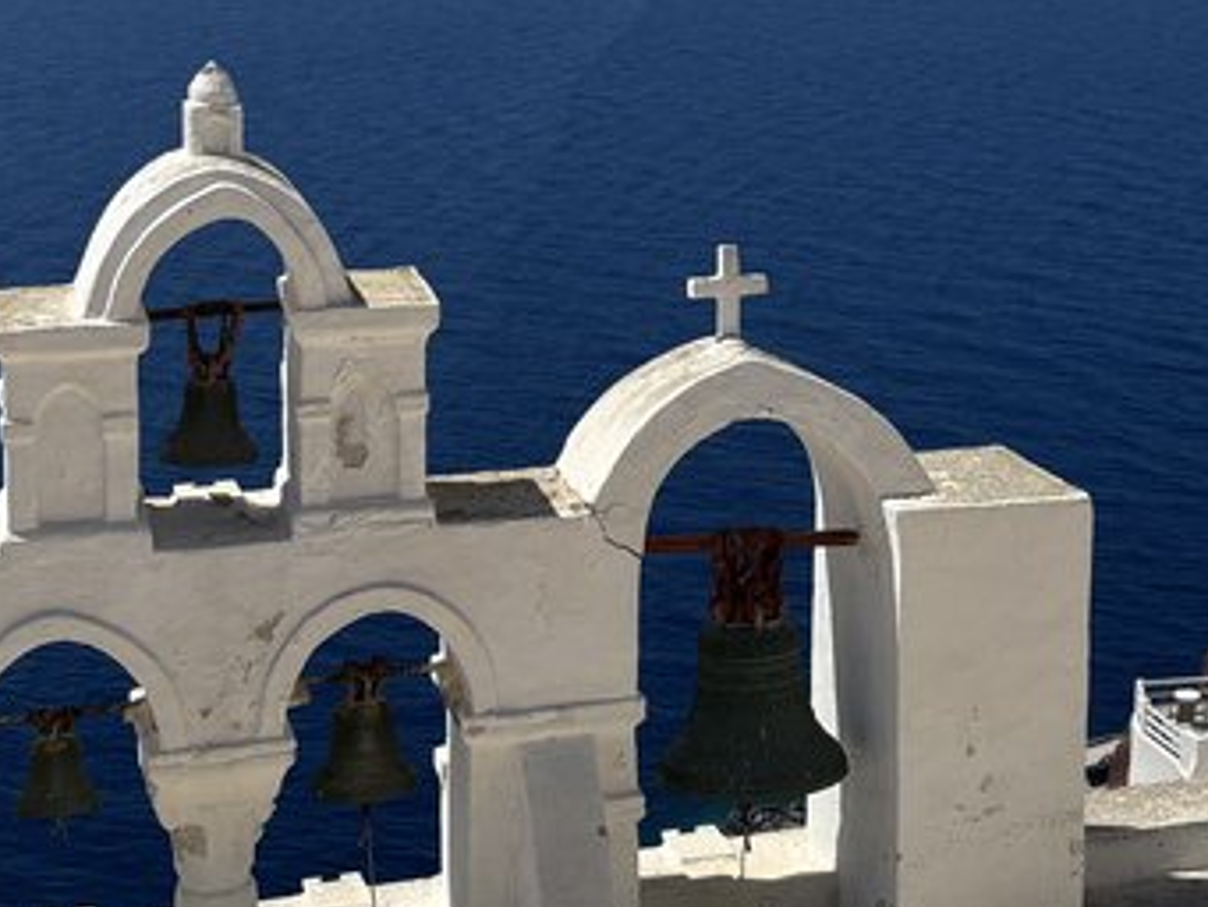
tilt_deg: -6.2
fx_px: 2723
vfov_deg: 18.6
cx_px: 868
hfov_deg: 24.8
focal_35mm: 78
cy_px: 81
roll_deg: -0.2
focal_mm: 5.96
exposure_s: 1/7194
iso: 50
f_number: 1.6
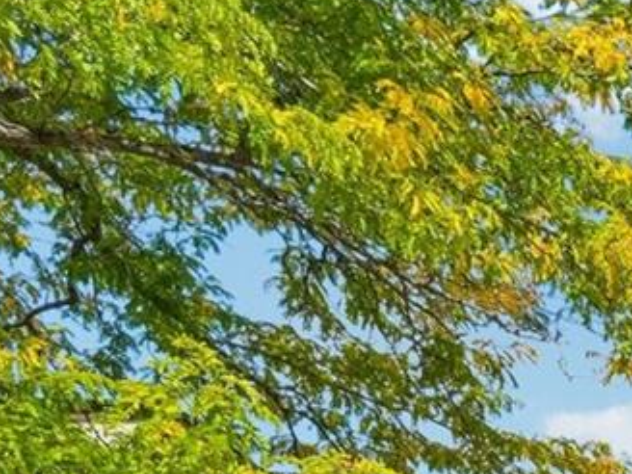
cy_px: 879
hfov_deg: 15.0
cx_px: 1518
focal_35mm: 77
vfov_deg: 15.9
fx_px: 1412
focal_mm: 11
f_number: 8
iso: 800
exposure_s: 1/4000
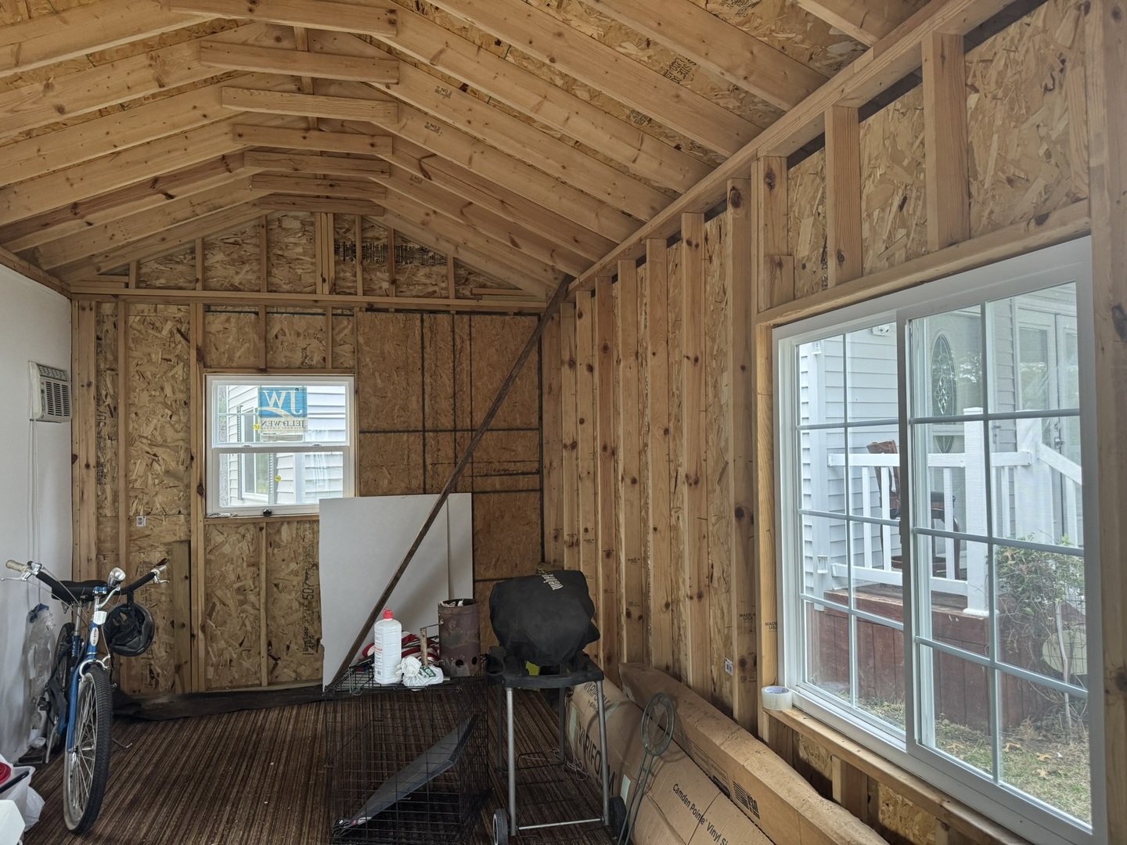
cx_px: 564
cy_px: 422
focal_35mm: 24
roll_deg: +0.7
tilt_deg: +0.9
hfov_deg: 71.6
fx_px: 781
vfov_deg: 56.8
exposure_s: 1/60
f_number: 1.78
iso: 250
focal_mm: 6.76
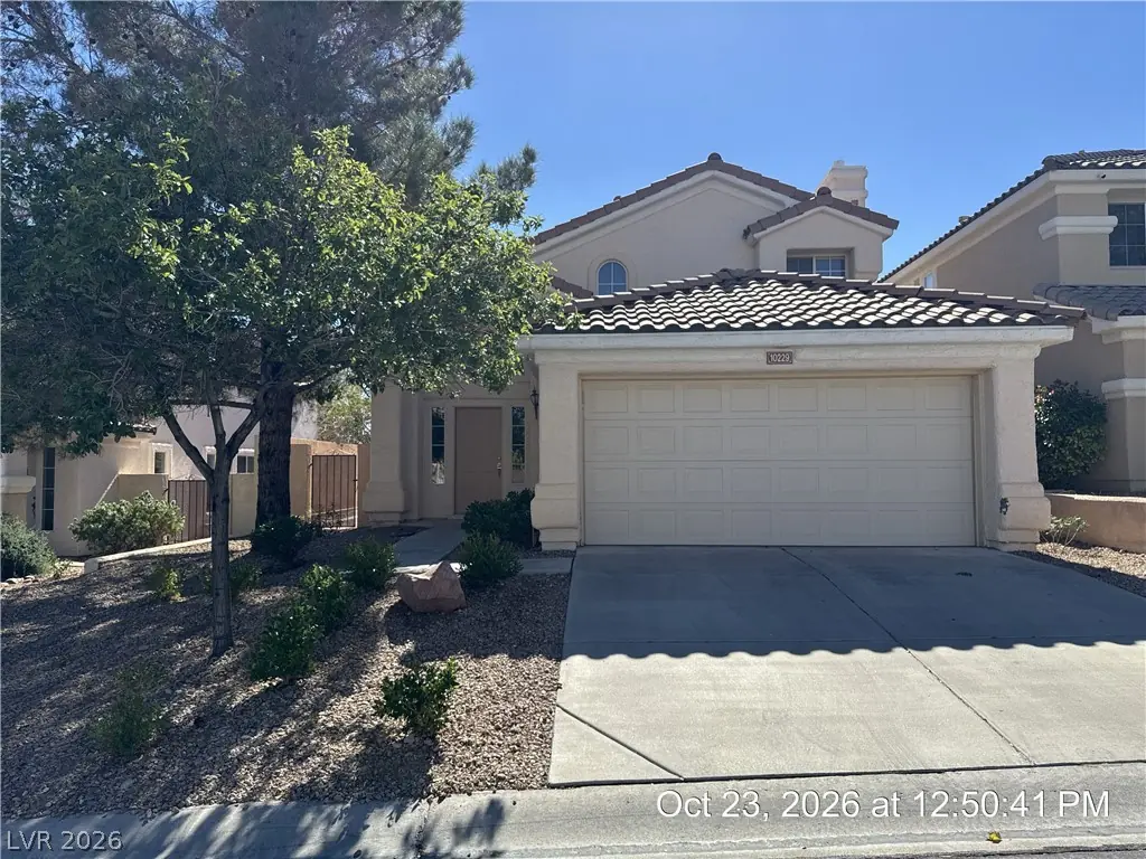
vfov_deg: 56.8
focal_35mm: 24
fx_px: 795
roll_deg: +0.2
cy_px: 430
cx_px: 573
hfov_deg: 71.6
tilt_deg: +1.2
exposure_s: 1/4310
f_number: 1.78
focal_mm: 6.76
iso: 80
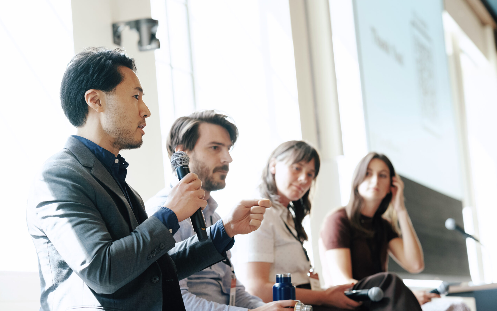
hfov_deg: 24.1
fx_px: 1165
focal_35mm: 86
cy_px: 165
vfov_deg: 15.2
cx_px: 249
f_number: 2.5
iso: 640
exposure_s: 1/320
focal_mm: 56
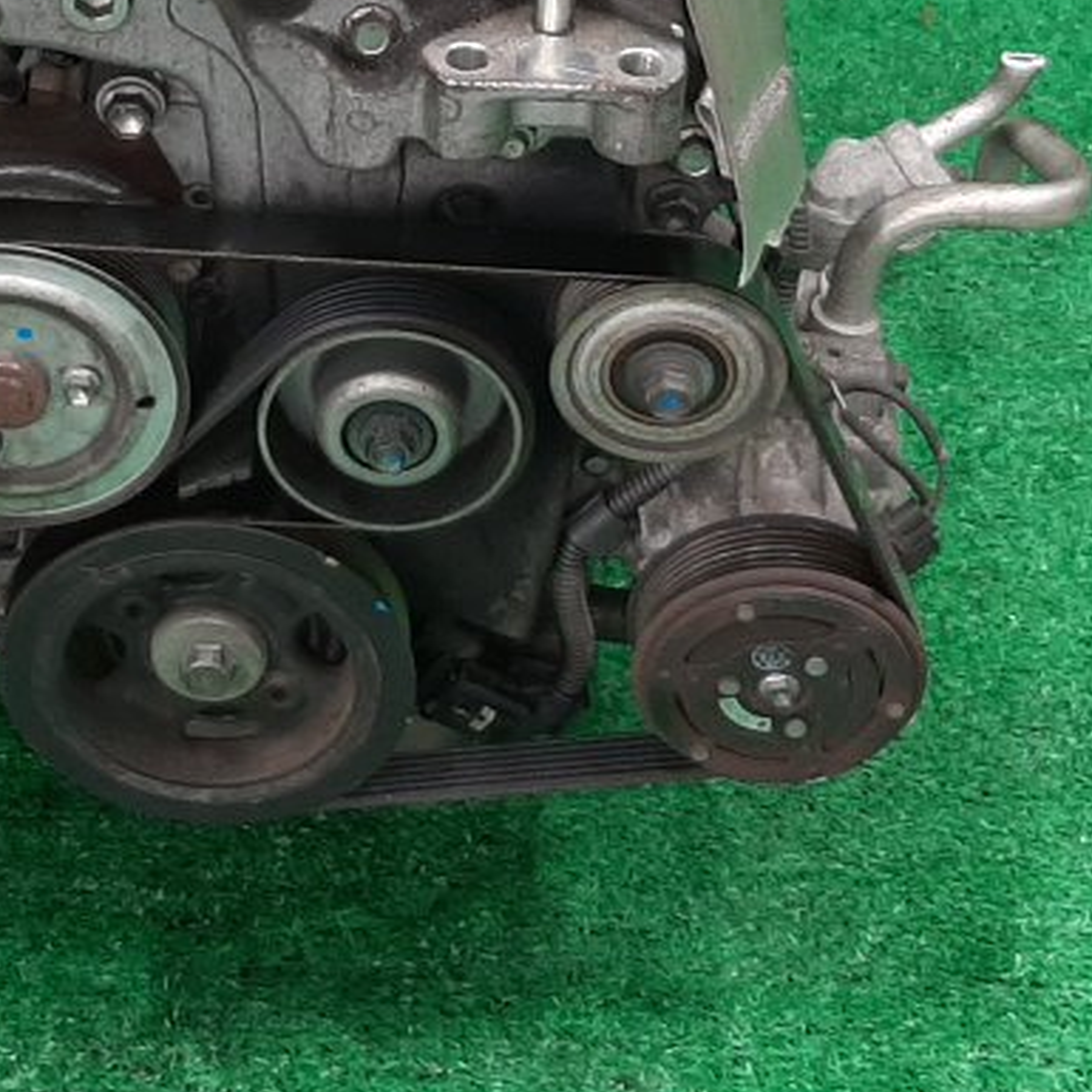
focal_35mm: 86
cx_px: 145
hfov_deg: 19.9
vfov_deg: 19.7
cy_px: 34
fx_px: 3069
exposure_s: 1/50
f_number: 1.7
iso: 145
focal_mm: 3.93
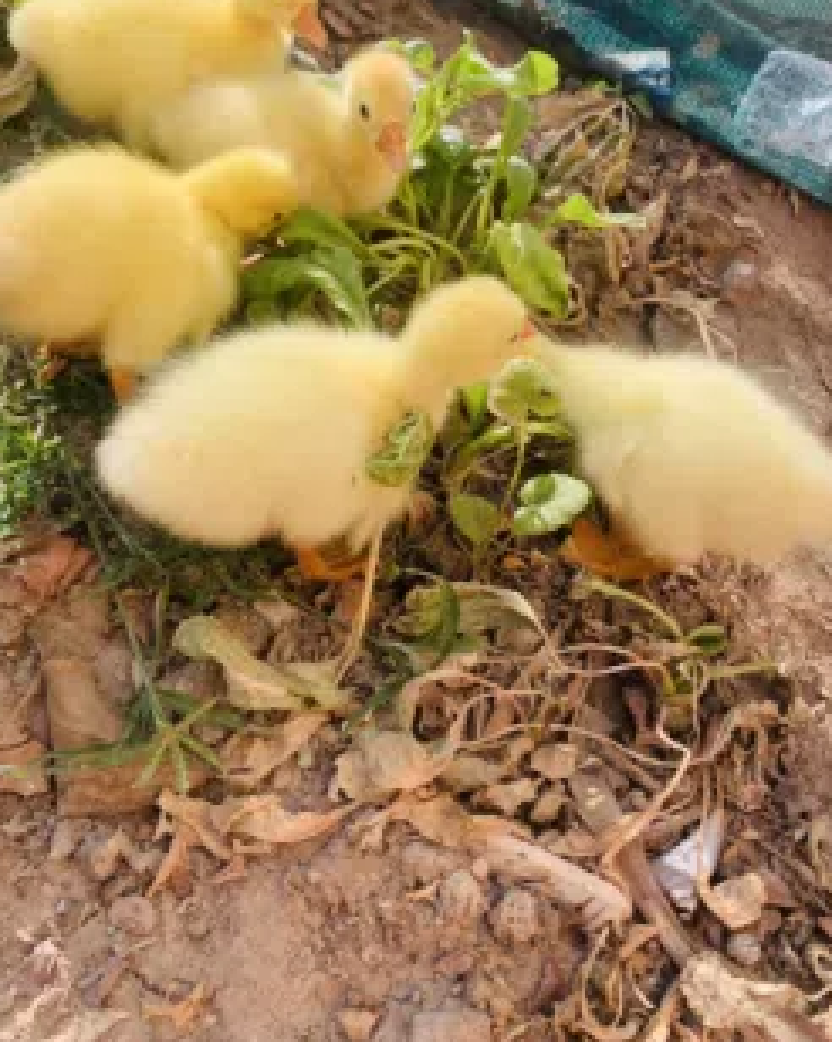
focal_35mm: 33
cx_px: 399
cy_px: 413
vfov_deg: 53.8
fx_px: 1017
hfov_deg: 44.5
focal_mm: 4.25
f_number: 1.8
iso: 25
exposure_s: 1/360
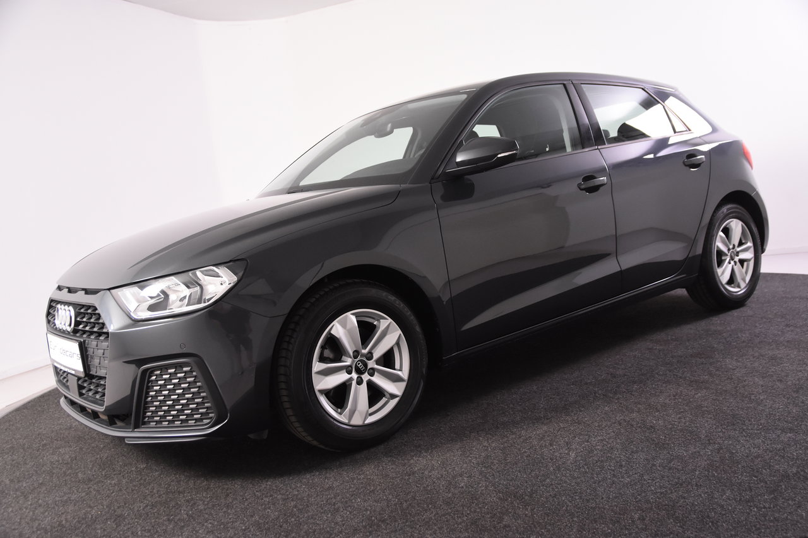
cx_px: 404
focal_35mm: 36
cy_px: 269
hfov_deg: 53.1
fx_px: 808
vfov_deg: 36.9
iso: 1600
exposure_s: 1/60
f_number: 4
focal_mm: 24
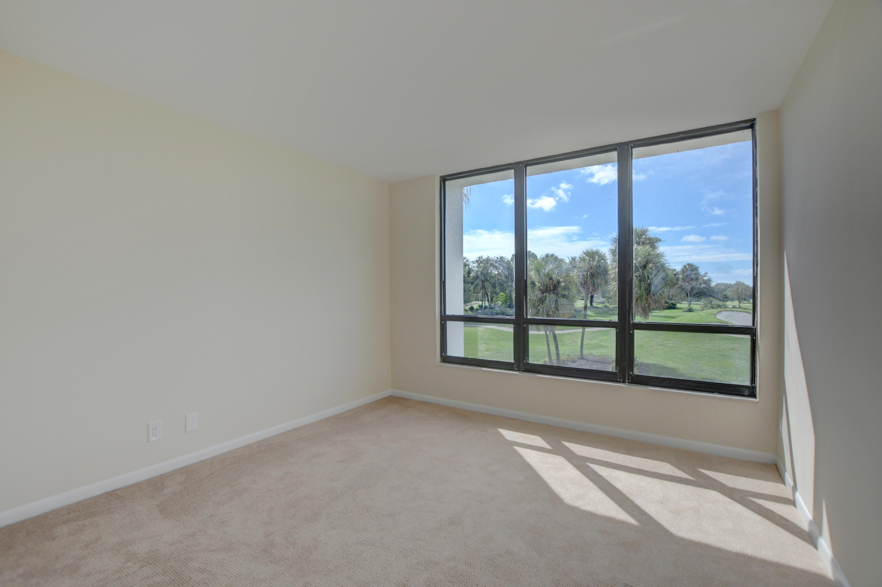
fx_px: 367
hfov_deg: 100.4
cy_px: 294
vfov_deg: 77.3
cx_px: 441
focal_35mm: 15
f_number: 8
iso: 1000
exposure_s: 1/1000
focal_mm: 10
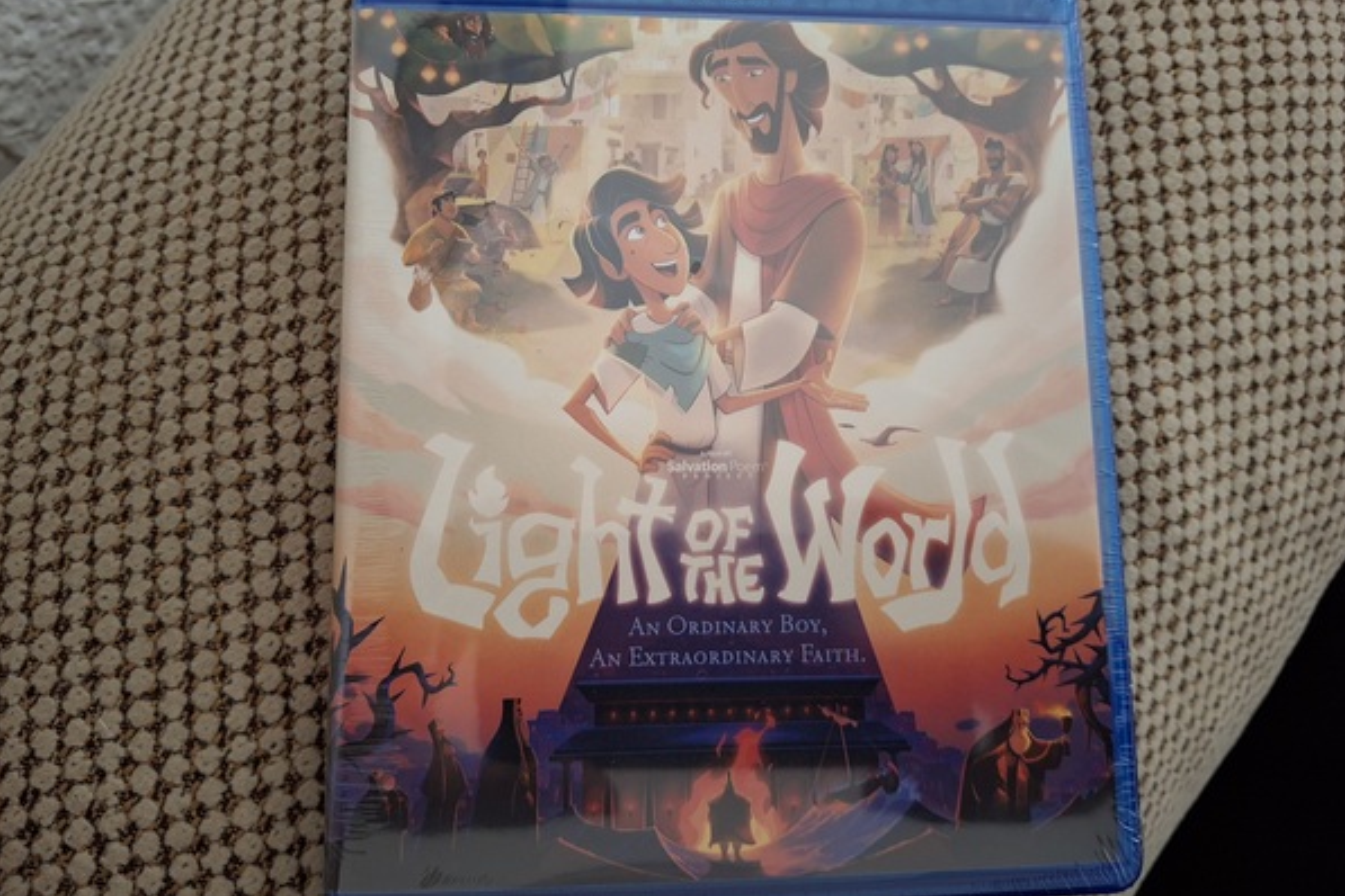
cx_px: 674
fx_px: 1009
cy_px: 404
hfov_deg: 67.4
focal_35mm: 27
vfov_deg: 47.9
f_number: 1.8
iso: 500
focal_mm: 4.69
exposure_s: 1/25
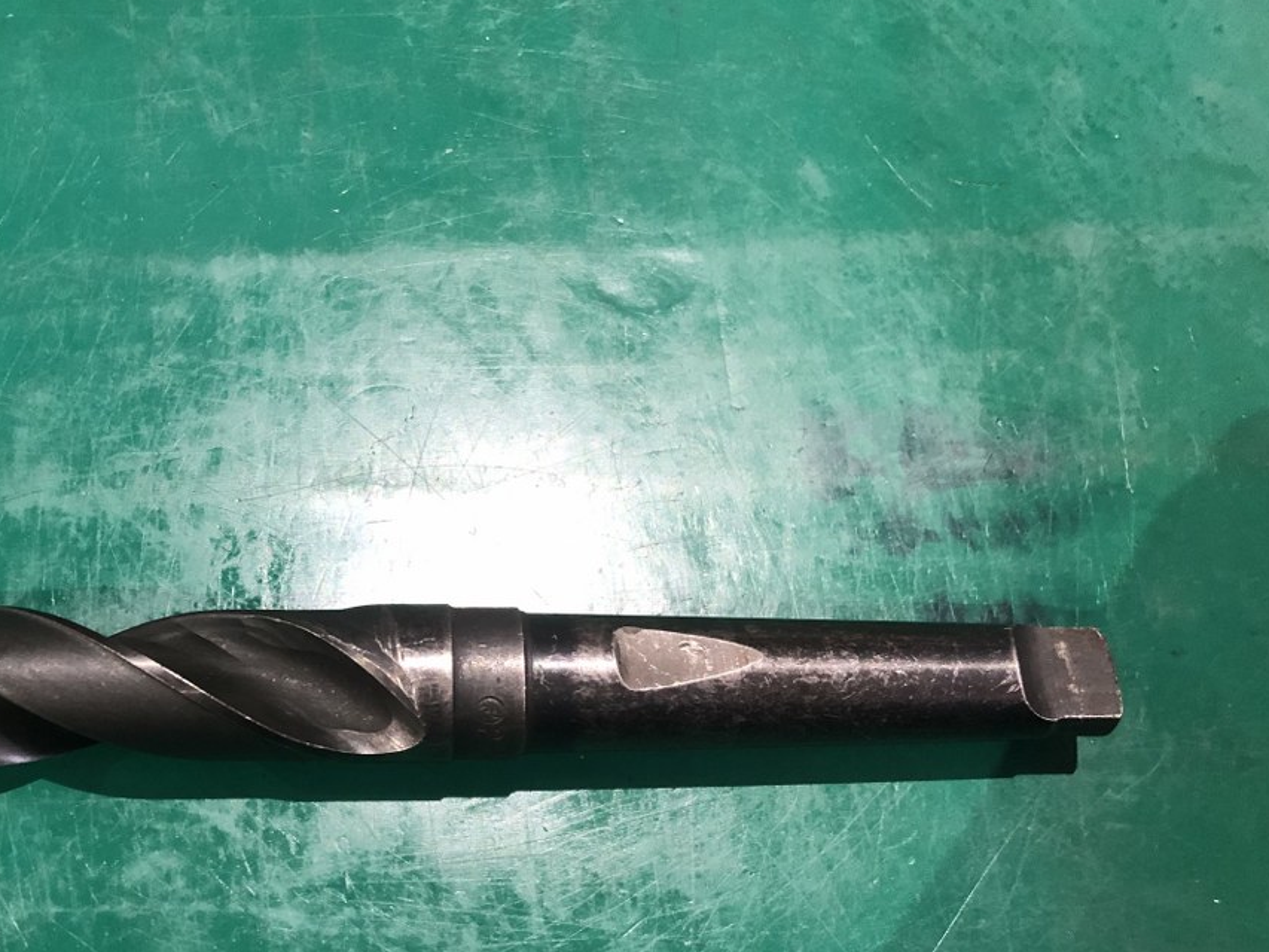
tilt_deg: -72.6
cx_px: 350
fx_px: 1540
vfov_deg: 34.2
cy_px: 571
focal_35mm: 42
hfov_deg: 43.6
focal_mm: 3.99
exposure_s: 1/15
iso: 64
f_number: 1.8
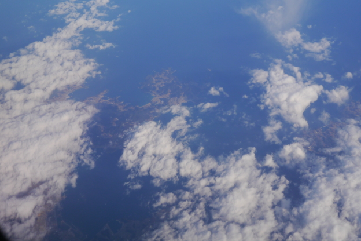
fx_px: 481
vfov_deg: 28.1
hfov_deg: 41.1
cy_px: 135
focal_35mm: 48
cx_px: 197
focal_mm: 20
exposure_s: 1/800
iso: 160
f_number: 5
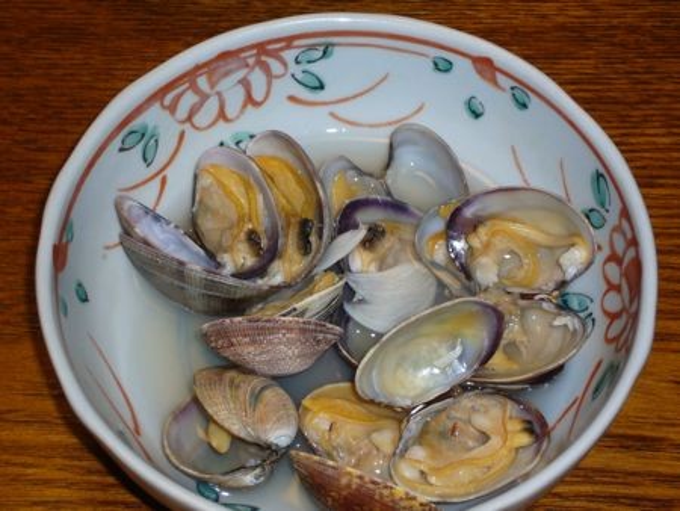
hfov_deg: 19.3
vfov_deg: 14.5
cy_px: 256
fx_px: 2005
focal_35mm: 102
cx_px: 340
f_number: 5.6
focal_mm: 16.8
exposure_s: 1/30
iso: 80
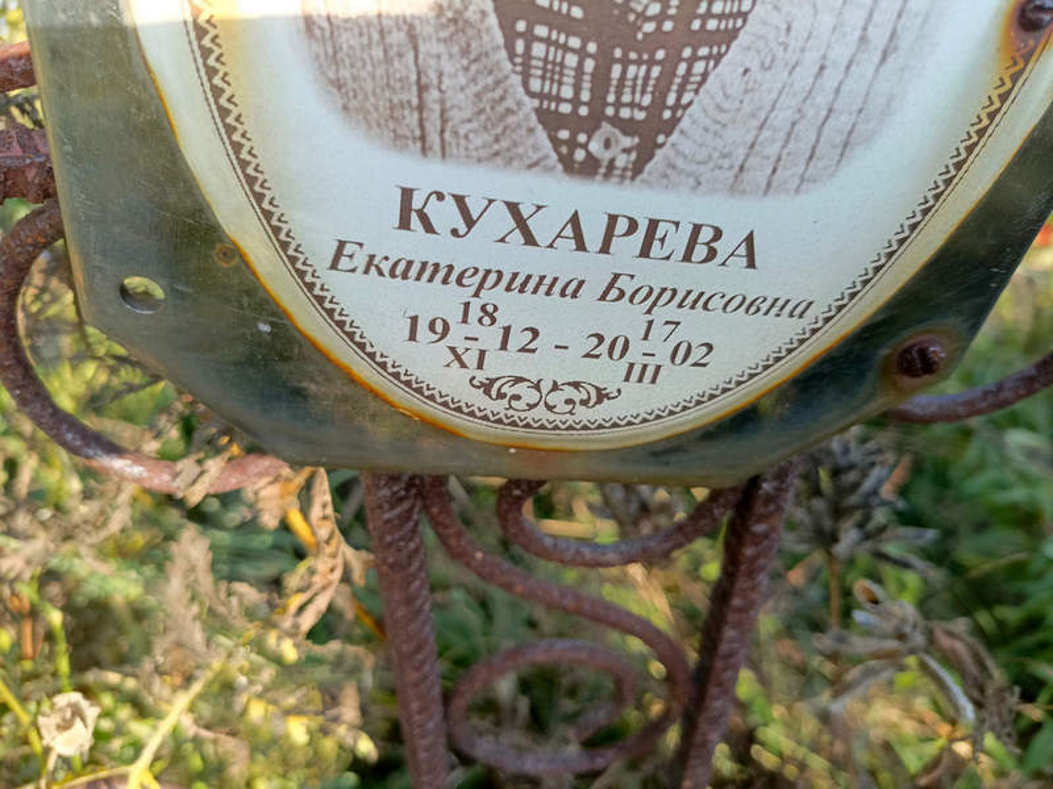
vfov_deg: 54.9
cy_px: 394
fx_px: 760
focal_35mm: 25
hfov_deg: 69.4
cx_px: 526
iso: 112
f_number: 1.69
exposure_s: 1/176
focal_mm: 4.76
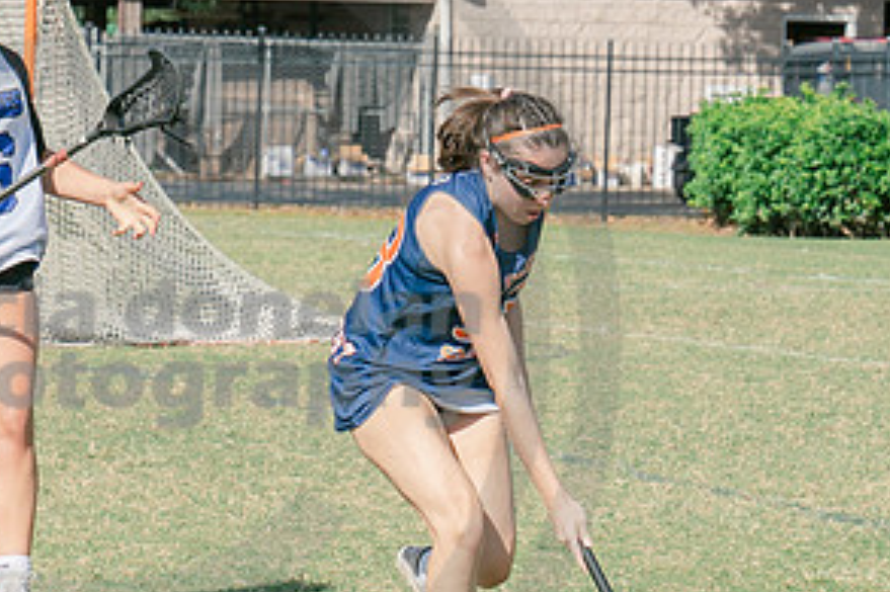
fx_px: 6918
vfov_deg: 4.9
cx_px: 384
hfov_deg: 7.4
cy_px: 137
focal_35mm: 280
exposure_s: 1/1000
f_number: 5.6
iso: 250
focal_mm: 70
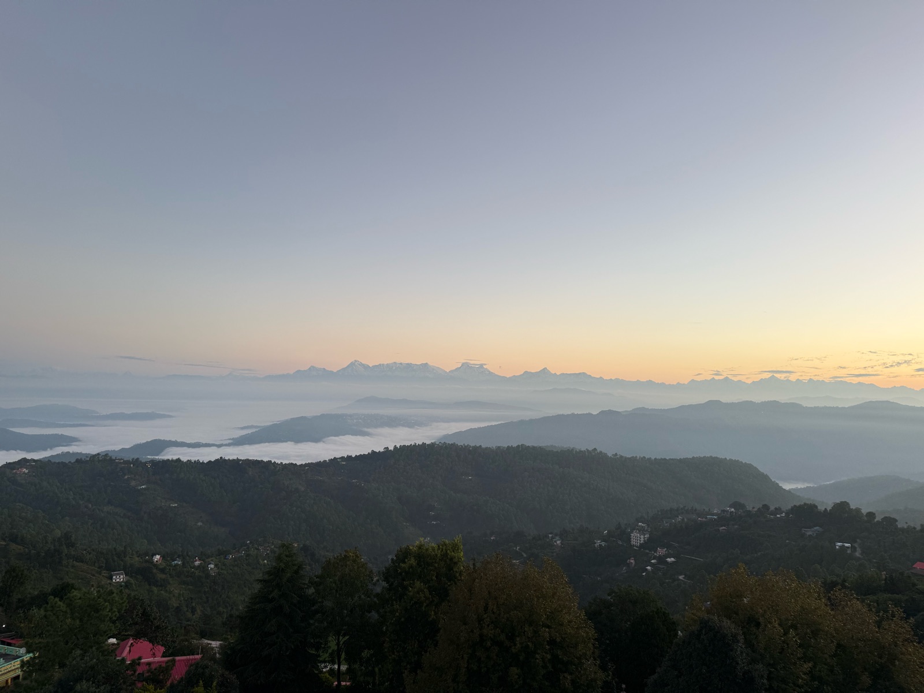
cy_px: 346
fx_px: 641
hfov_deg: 71.6
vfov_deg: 56.8
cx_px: 462
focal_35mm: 24
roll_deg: -1.3
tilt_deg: +4.2
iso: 80
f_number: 1.78
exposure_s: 1/121
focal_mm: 6.76
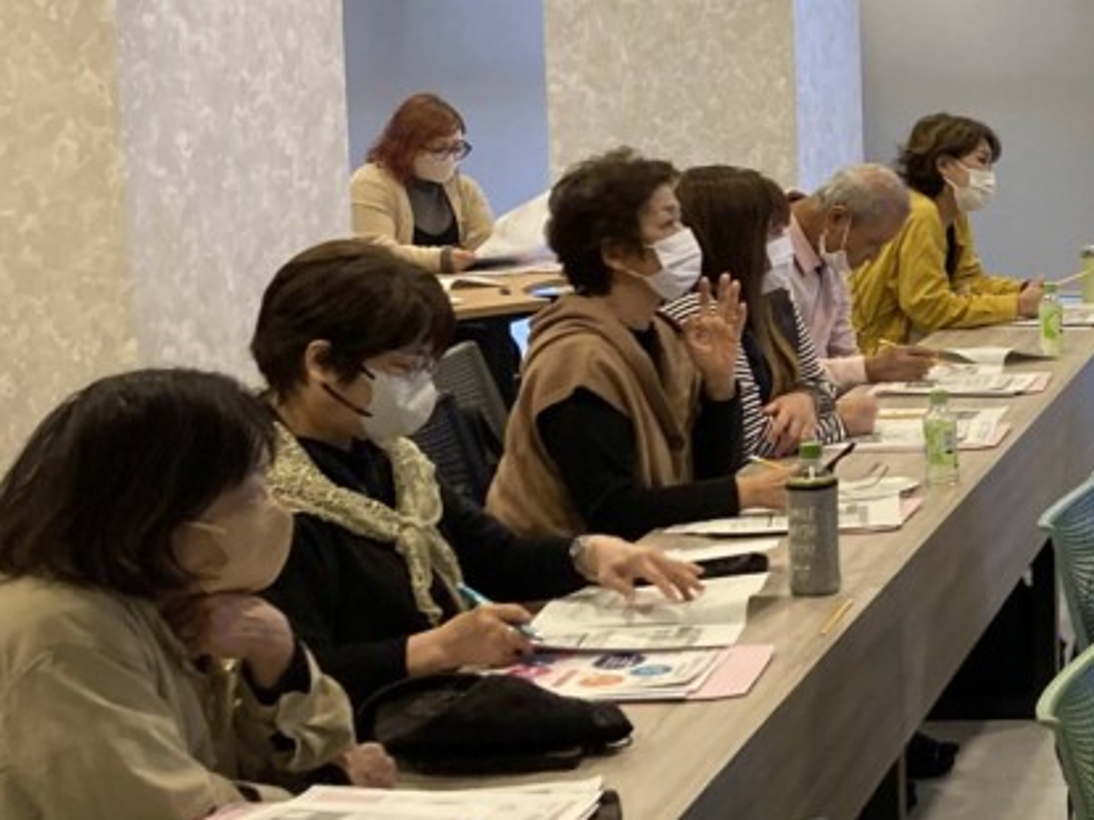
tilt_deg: -6.7
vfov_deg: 18.2
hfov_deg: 21.2
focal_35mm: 81
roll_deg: +0.4
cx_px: 1529
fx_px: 2559
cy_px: 343
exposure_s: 1/60
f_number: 1.8
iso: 160
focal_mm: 3.99
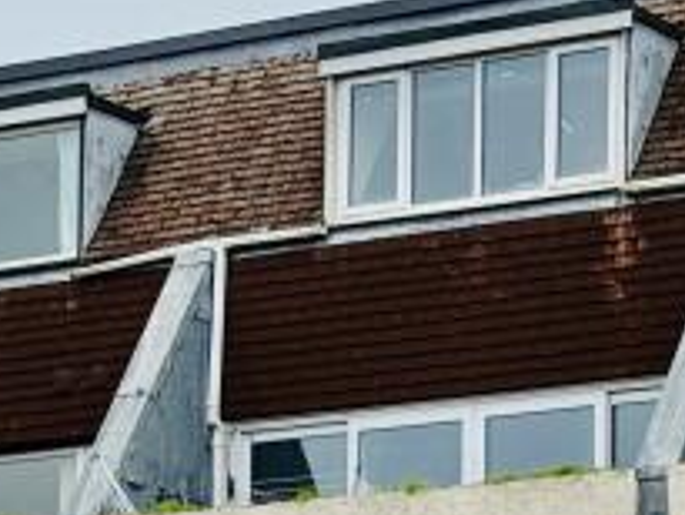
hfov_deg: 8.2
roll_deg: -0.6
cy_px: 833
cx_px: 160
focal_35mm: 240
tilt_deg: +5.4
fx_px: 4752
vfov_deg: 6.1
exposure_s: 1/582
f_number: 1.78
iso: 64
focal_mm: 6.76
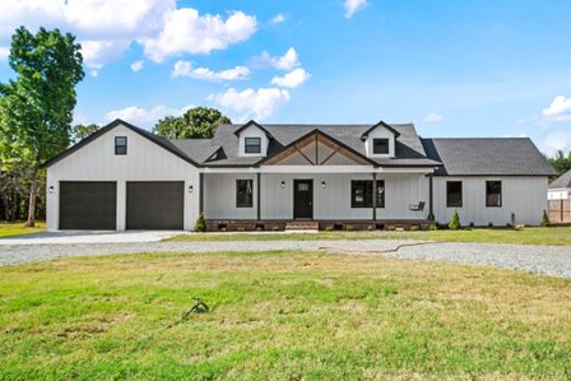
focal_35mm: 29
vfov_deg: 45.0
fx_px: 460
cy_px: 196
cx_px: 315
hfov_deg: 63.5
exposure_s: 1/200
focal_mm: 17.4
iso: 400
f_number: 8
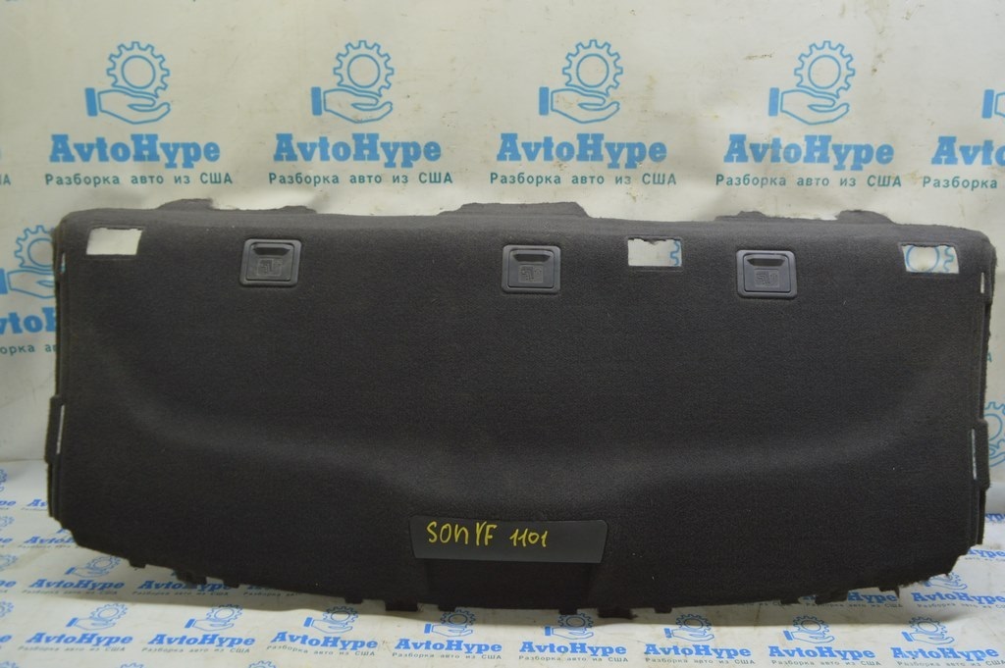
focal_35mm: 30
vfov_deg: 43.5
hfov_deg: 62.0
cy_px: 334
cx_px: 502
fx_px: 837
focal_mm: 20
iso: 400
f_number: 5.6
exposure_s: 1/20
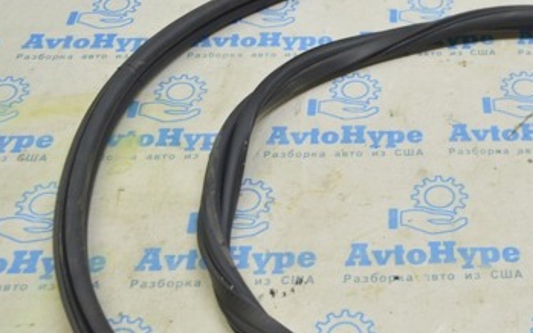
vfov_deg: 23.1
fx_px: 813
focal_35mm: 56
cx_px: 457
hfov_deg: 34.7
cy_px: 196
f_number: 5.6
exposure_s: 1/20
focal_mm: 20
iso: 400
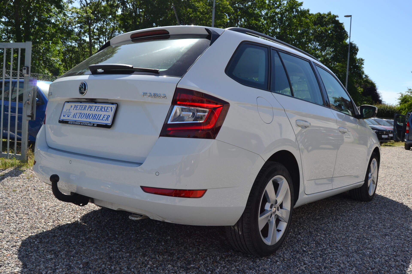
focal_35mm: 30
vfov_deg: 43.6
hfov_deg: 61.9
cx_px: 206
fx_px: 343
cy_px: 137
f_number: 8
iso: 100
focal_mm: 20
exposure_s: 1/250
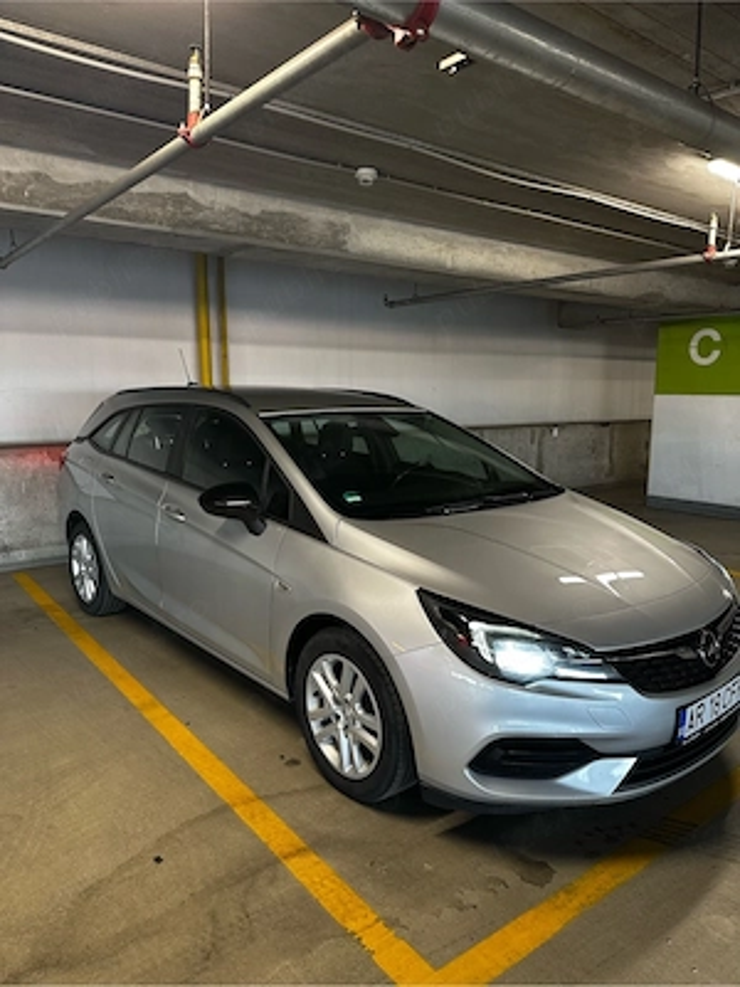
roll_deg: -1.5
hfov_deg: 56.8
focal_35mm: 24
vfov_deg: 71.6
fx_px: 684
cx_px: 370
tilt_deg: -8.5
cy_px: 494
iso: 160
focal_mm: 6.86
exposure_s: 1/50
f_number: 1.78
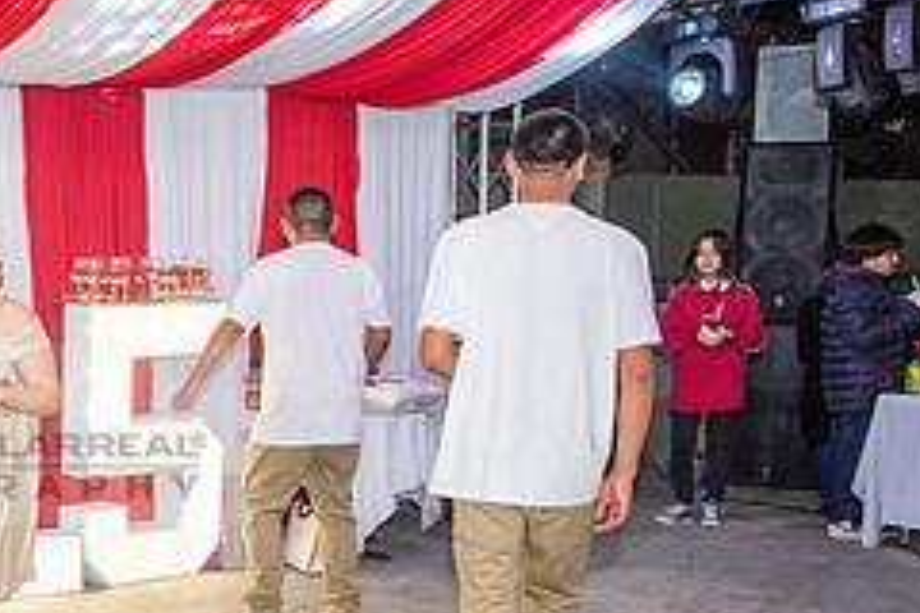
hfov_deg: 30.8
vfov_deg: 23.2
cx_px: -92
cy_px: 435
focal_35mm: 58
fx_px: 1482
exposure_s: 1/160
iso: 800
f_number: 3.2
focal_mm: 24
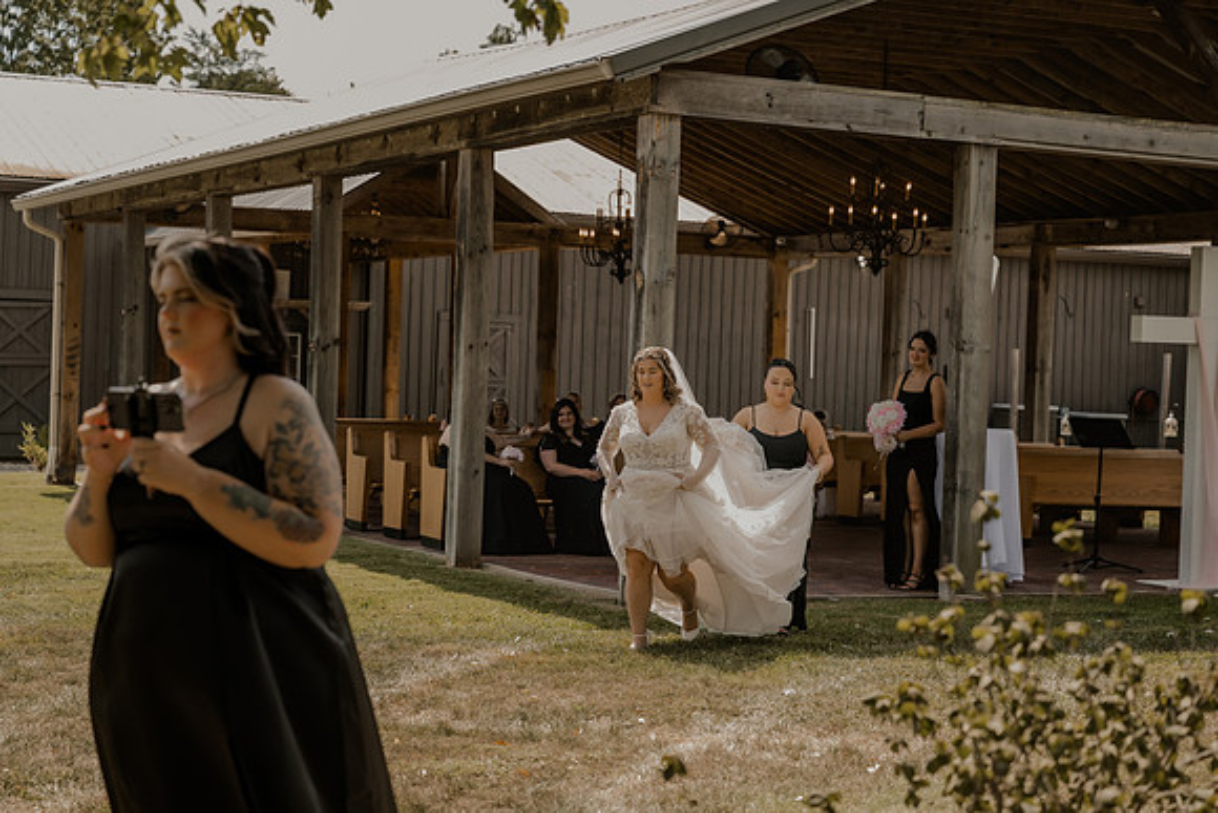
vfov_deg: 18.6
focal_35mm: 73
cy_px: 406
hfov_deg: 27.5
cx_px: 609
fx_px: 2485
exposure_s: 1/500
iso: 250
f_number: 4
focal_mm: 70
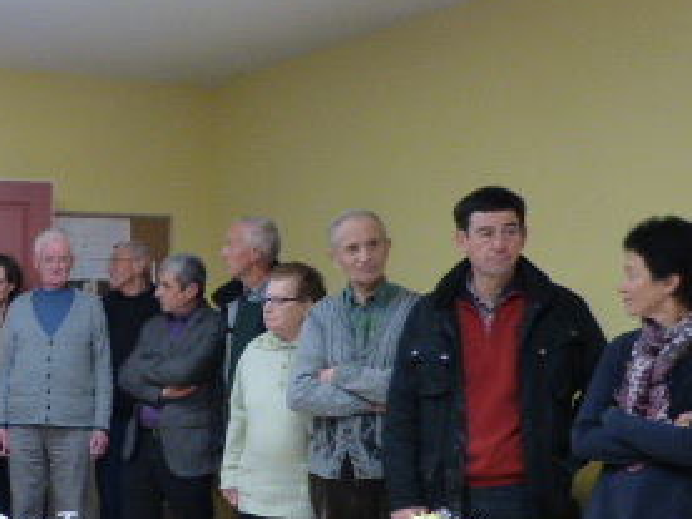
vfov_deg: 24.9
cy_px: 409
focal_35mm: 58
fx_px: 1159
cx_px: 30
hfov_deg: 31.2
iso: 400
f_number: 2.8
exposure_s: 1/40
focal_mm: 4.5
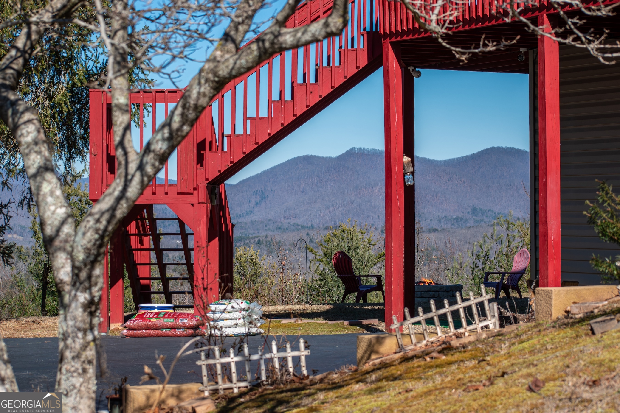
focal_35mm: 105
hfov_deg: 19.5
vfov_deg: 13.0
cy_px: 206
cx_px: 310
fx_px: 1808
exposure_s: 1/1600
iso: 400
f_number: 6.3
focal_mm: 70
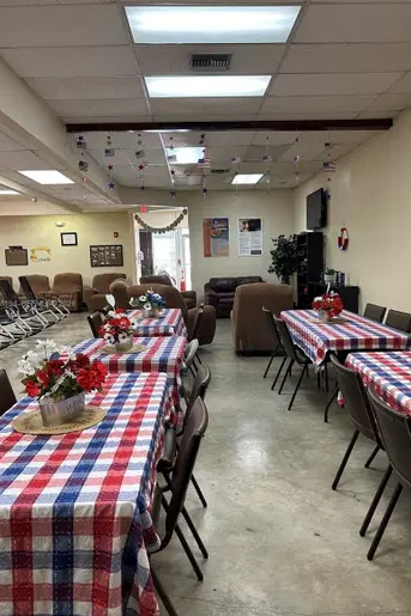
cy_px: 304
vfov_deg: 65.5
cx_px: 217
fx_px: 480
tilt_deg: -5.9
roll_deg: +1.0
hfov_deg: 46.4
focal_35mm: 28
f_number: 1.5
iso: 125
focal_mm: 5.7
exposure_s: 1/60
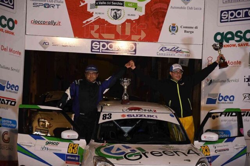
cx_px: 125
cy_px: 83
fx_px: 937
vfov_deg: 10.1
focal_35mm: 135
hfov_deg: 15.2
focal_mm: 90
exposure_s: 1/160
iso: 1600
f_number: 5.6
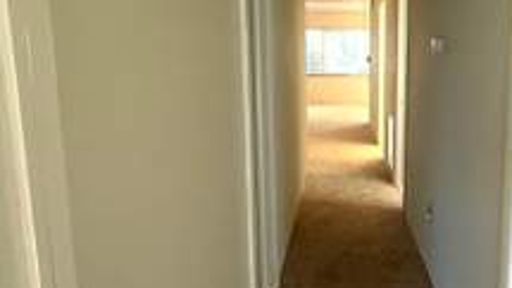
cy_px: 121
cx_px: 381
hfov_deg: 55.4
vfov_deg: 34.6
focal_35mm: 34
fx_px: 462
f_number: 2.2
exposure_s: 1/99
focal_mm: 2.22
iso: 200
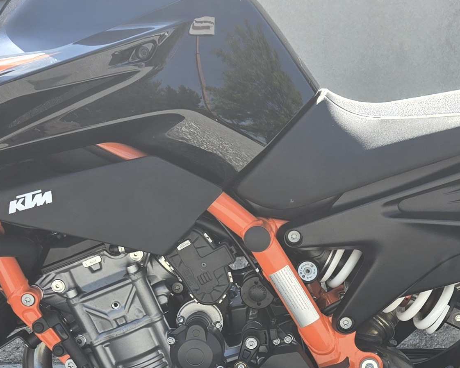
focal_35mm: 80
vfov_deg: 19.0
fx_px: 1089
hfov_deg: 23.8
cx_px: 260
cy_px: 305
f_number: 1.8
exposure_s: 1/474
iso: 25
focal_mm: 5.4
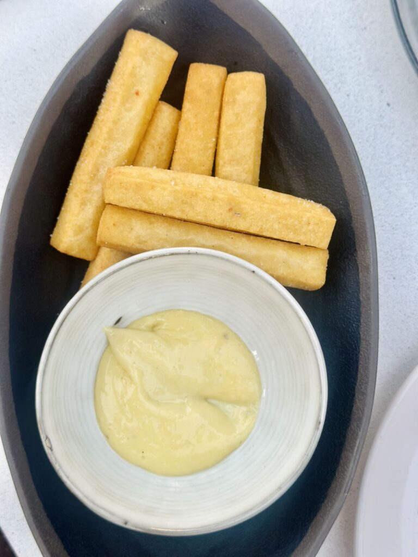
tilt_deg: -81.8
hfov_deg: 30.3
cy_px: 278
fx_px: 773
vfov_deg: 39.7
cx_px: 209
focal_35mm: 48
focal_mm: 6.86
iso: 80
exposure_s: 1/121
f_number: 1.78
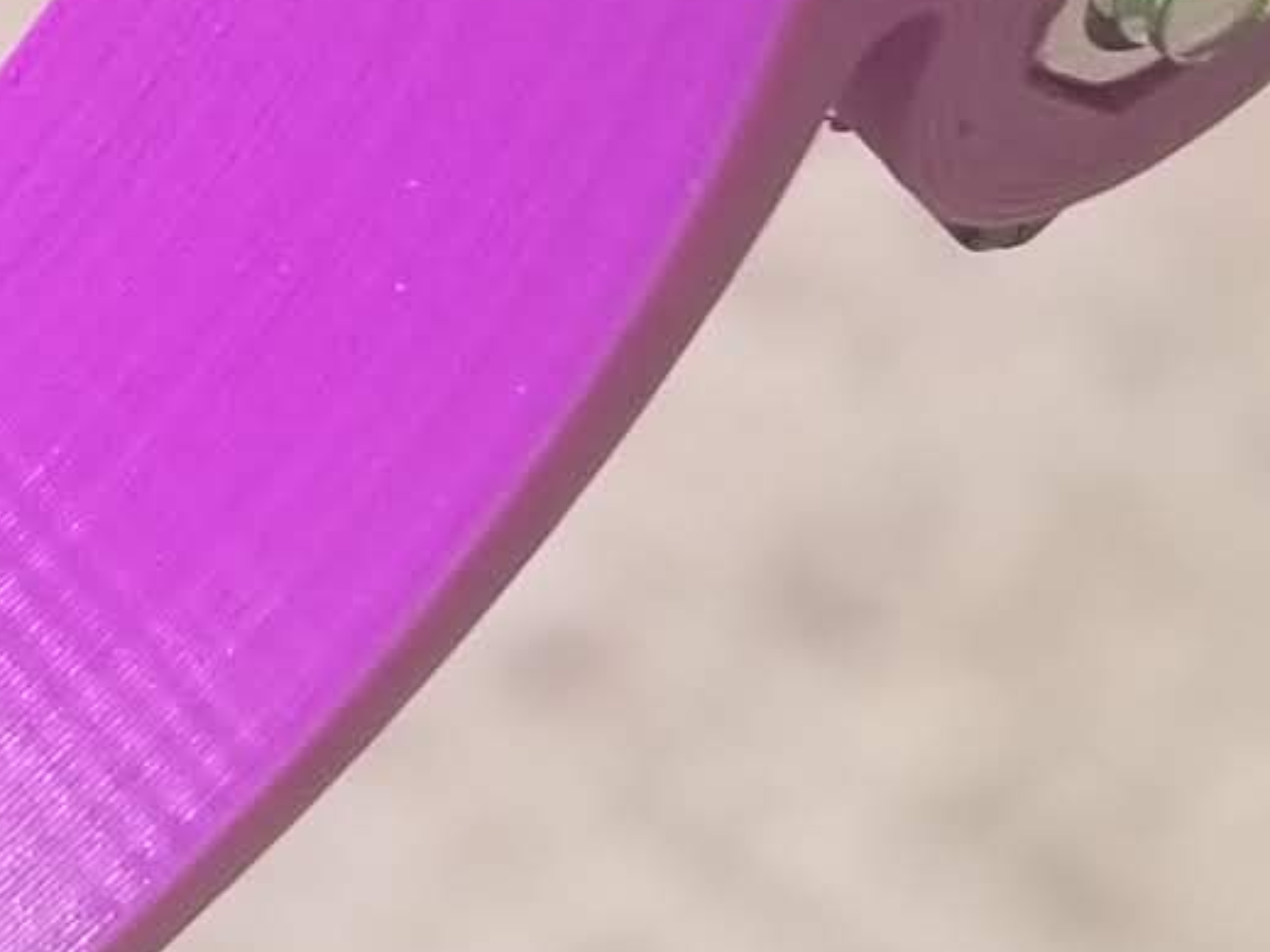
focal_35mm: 202
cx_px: 39
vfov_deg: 7.3
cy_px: 139
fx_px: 7409
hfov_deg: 9.7
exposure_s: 1/2080
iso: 50
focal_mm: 4.25
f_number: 1.7
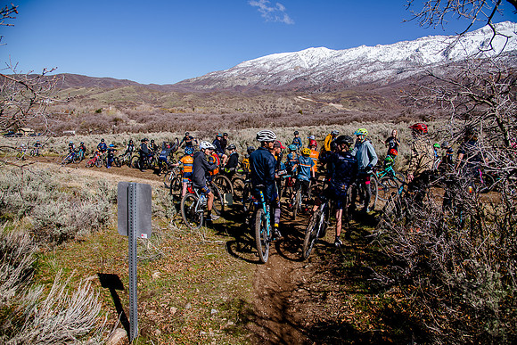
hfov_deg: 73.7
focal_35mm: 24
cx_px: 258
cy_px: 172
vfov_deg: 53.2
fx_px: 345
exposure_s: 1/640
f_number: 5.6
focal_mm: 24
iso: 160
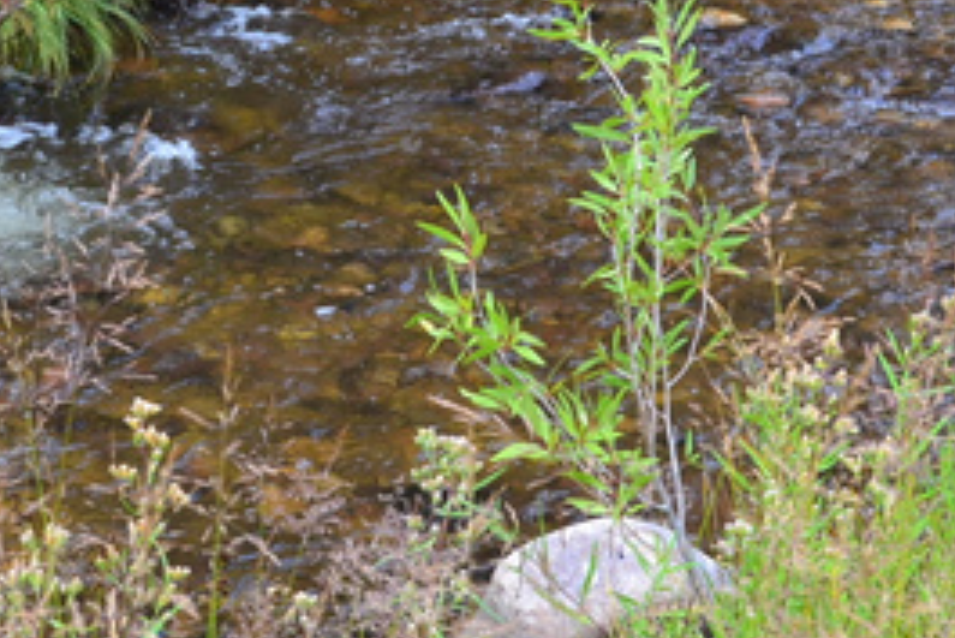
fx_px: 2978
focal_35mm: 112
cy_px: -9
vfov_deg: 12.1
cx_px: 187
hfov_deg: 18.1
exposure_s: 1/60
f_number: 8
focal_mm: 31
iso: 450
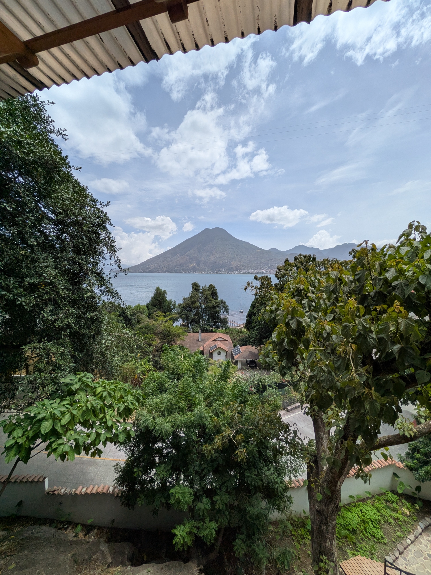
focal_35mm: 14
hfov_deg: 85.7
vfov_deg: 102.1
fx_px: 232
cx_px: 216
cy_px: 288
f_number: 2.2
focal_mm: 1.85
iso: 49
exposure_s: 1/2092
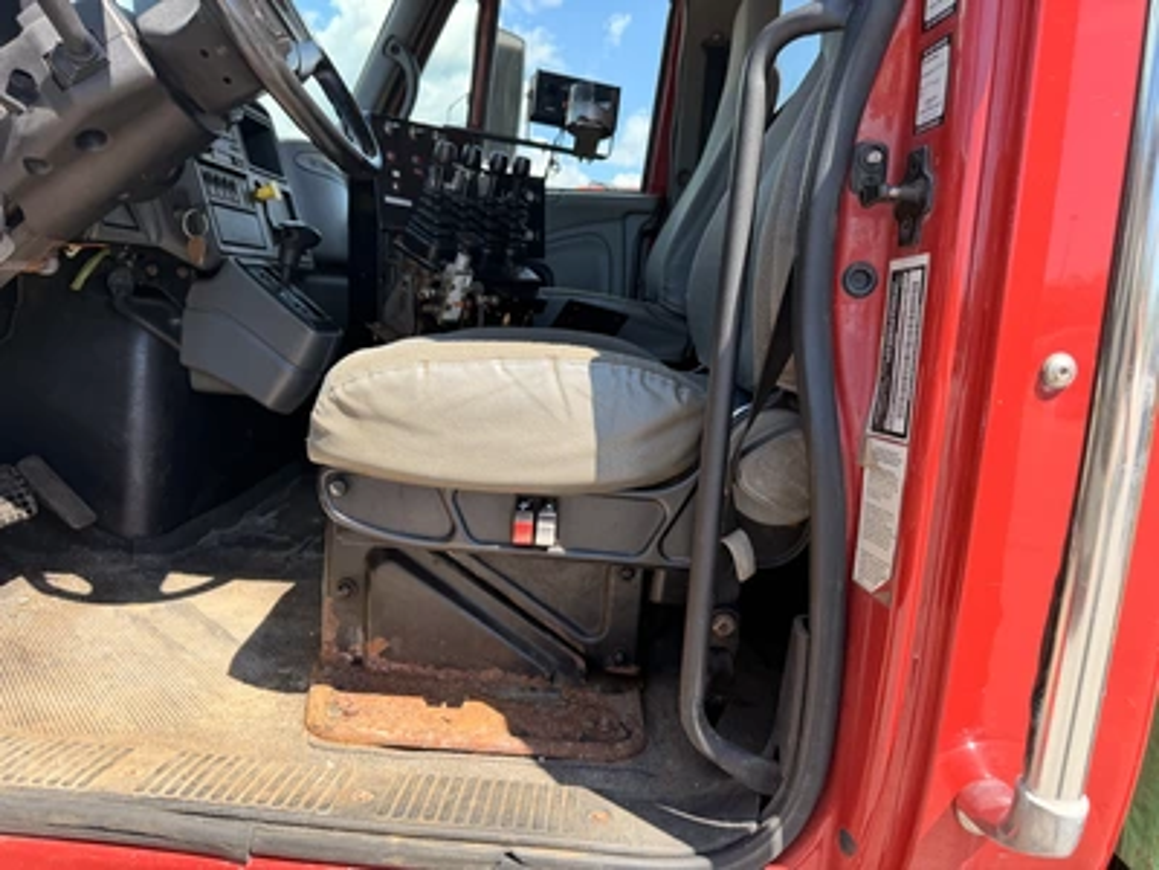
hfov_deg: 71.6
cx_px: 580
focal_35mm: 24
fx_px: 804
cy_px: 435
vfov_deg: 56.8
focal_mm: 6.76
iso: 80
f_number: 1.78
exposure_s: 1/967
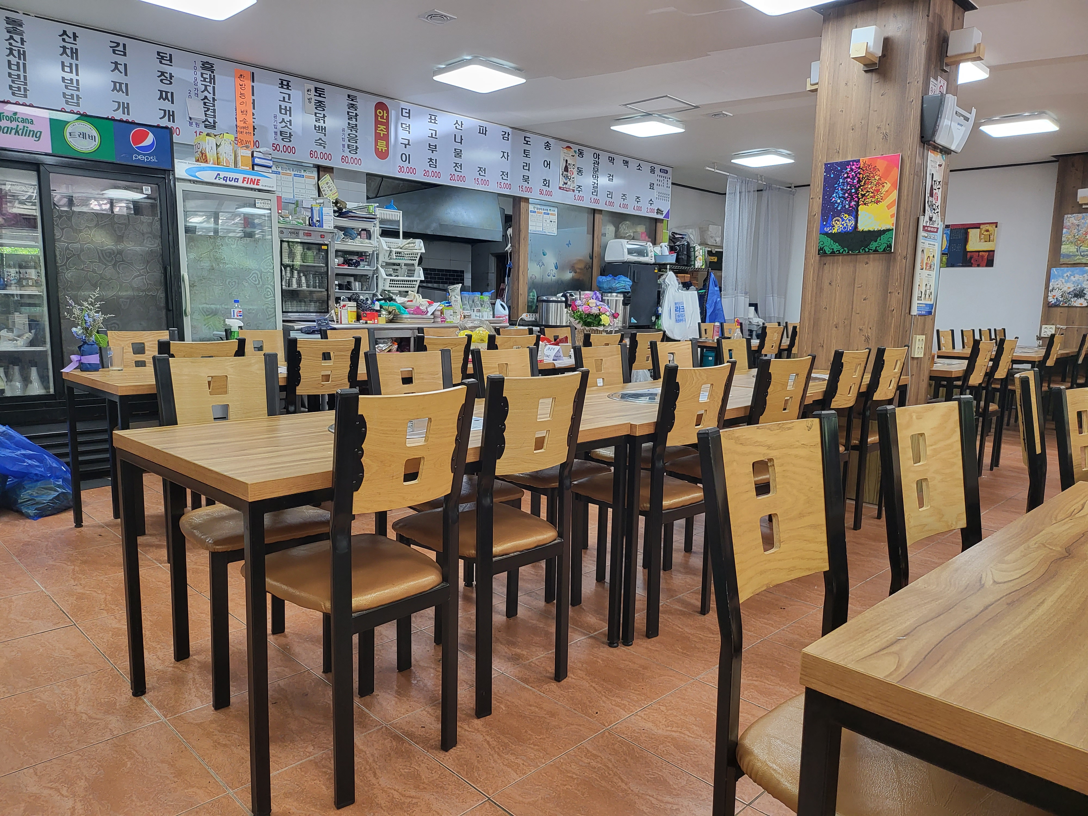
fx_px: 754
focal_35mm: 24
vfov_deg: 56.8
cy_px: 408
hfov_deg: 71.6
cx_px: 544
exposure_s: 1/120
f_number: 1.8
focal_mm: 5
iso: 250
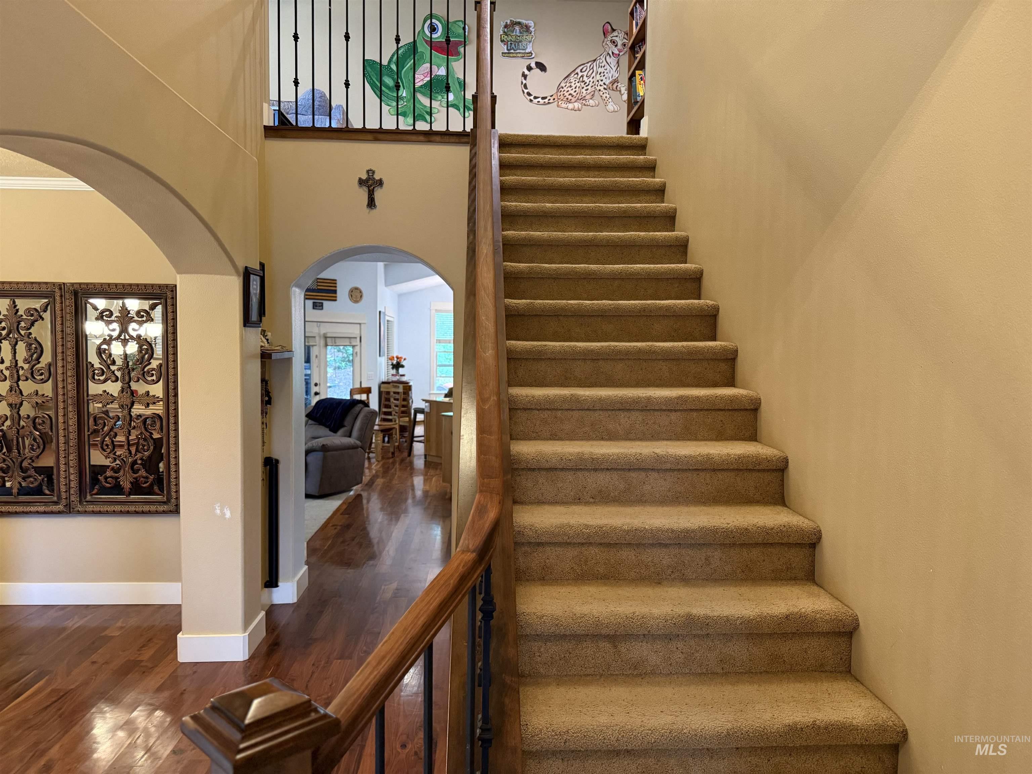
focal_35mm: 24
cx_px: 516
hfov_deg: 71.6
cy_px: 387
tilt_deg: -3.0
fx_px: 716
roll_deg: -0.5
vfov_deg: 56.8
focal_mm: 6.76
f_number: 1.78
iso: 500
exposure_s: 1/60
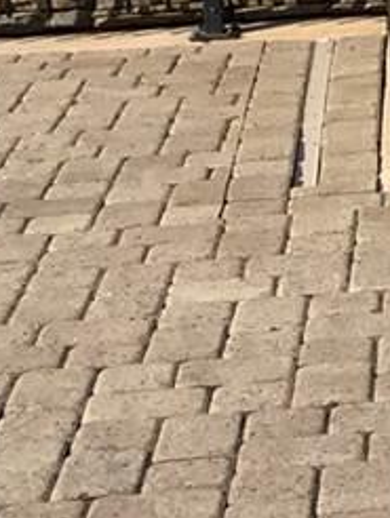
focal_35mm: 181
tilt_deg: -5.4
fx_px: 2714
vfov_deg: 10.6
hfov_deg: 7.8
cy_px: -187
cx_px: 816
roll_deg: +1.7
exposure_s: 1/2538
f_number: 1.8
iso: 16
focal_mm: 3
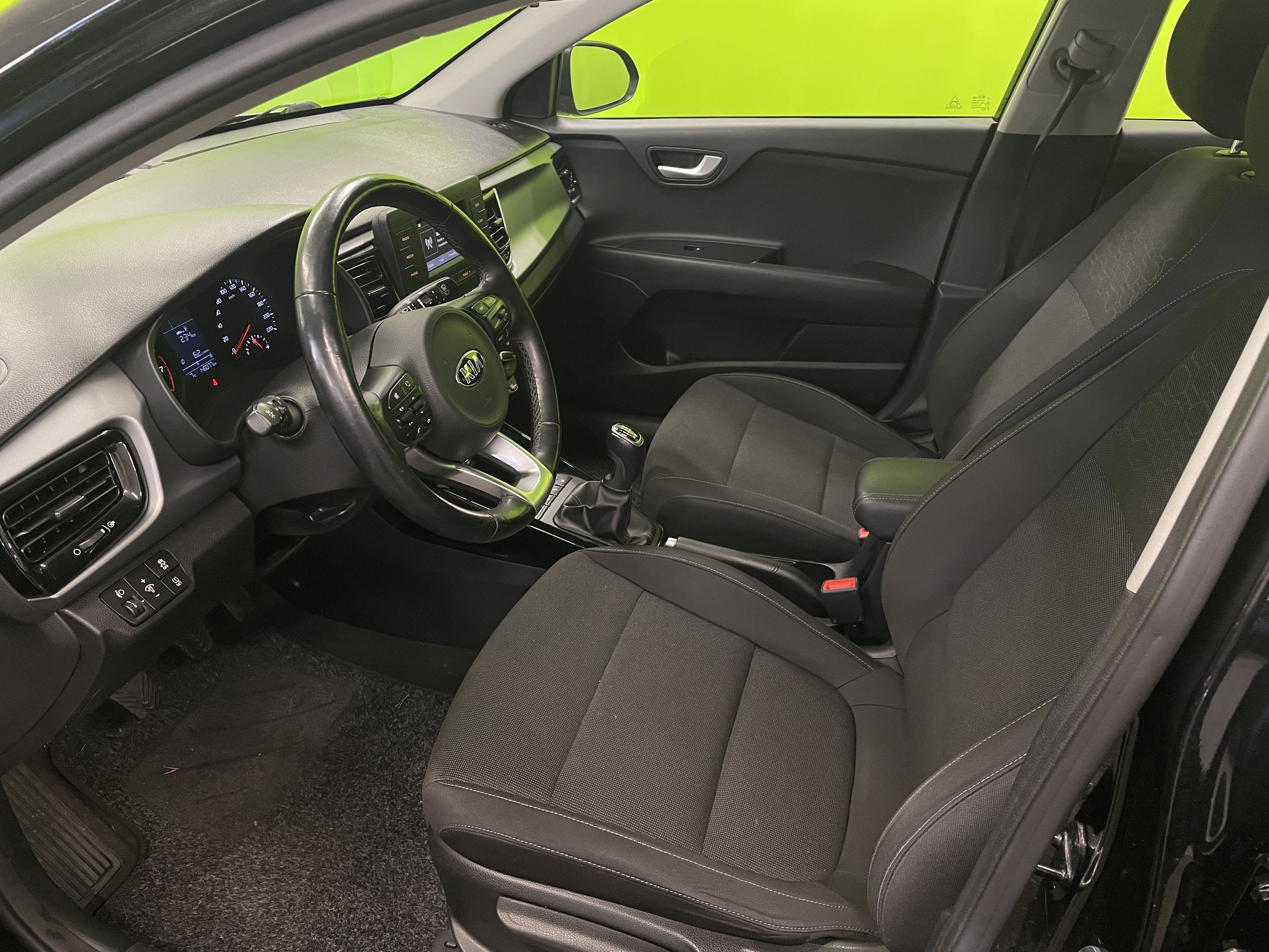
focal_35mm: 26
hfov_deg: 67.3
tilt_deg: -29.3
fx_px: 953
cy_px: 476
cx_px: 634
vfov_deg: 53.1
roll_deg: -1.2
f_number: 1.6
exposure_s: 1/50
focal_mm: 4.2
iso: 125
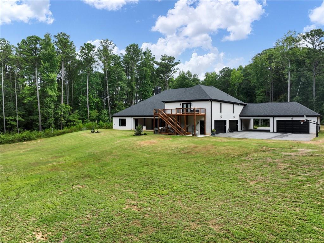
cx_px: 162
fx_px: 225
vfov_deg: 56.8
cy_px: 122
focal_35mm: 24
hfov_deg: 71.6
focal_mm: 12.29
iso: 100
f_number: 8
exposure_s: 1/160
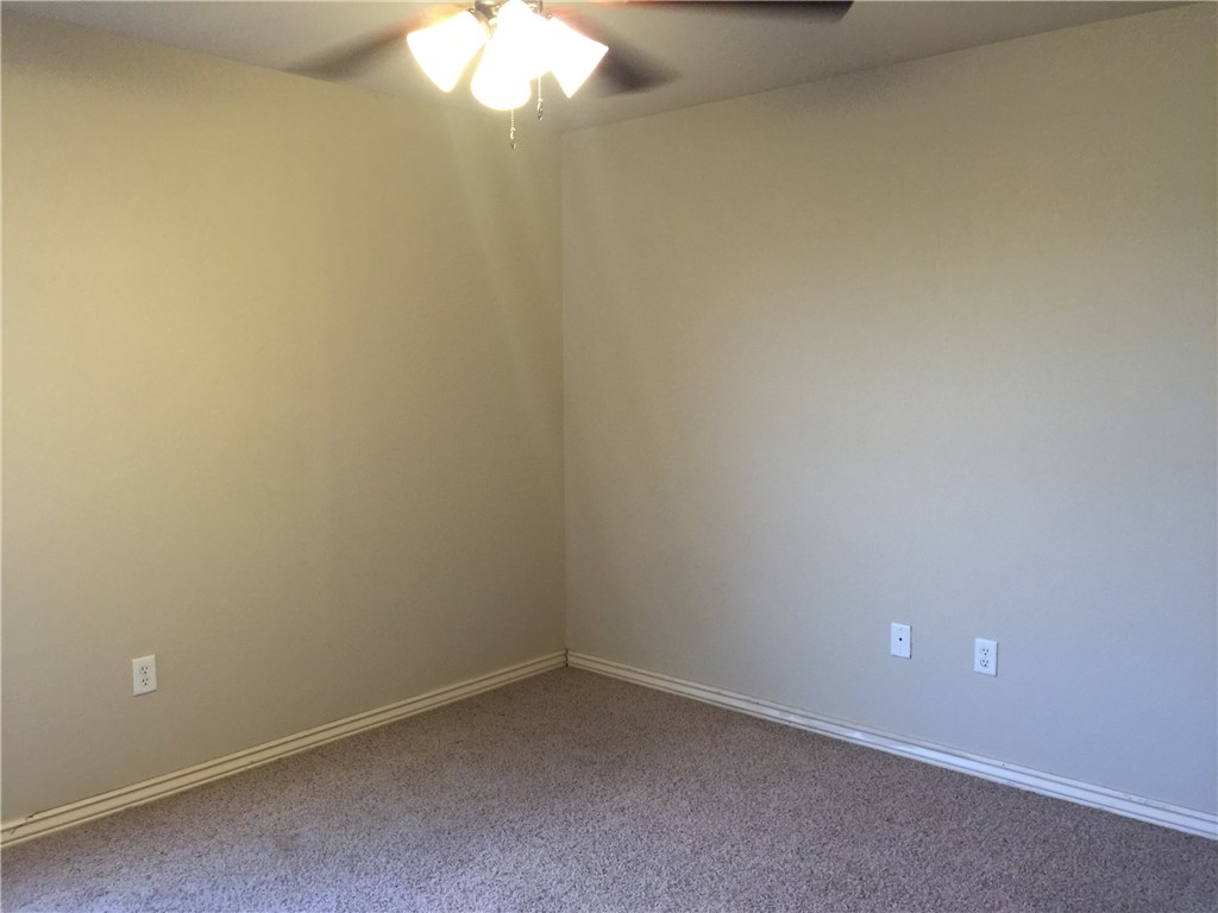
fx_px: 1020
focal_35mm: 29
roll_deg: -1.7
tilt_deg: -7.7
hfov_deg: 61.7
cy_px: 456
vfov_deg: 48.2
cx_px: 609
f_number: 2.2
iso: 64
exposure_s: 1/15
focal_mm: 4.15
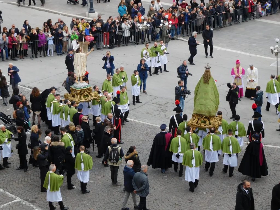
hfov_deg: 21.8
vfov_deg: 16.4
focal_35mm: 90
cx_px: 140
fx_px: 728
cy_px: 105
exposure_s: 1/320
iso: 125
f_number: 4.7
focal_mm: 16.1
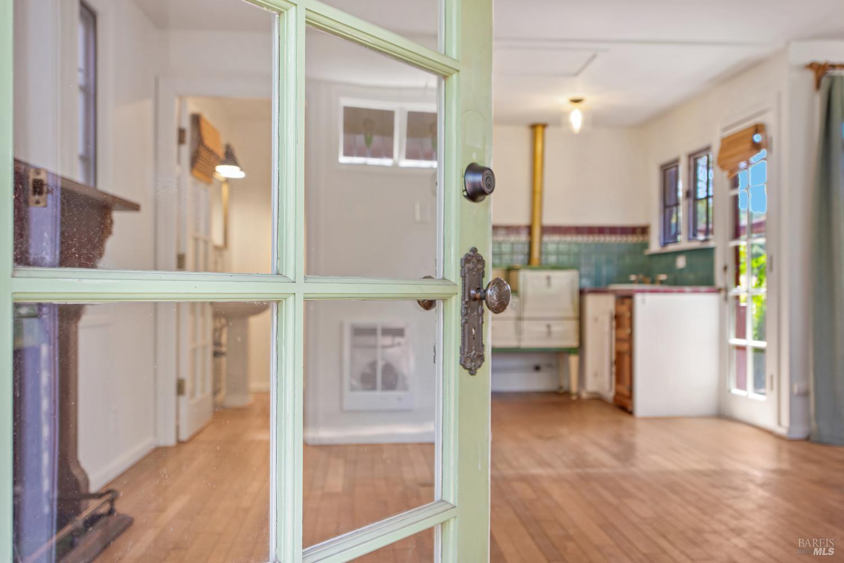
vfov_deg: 36.9
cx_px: 422
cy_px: 282
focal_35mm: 36
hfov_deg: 53.1
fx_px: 844
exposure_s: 1/50
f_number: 3.5
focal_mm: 24
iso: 100
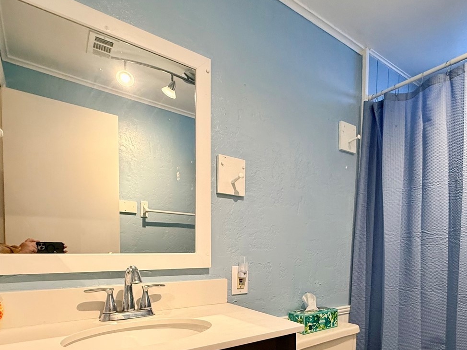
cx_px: 307
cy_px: 259
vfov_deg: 56.2
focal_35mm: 23
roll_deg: -1.2
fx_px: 310
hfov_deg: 72.0
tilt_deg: -1.9
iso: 250
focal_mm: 2.22
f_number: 2.2
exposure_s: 1/60
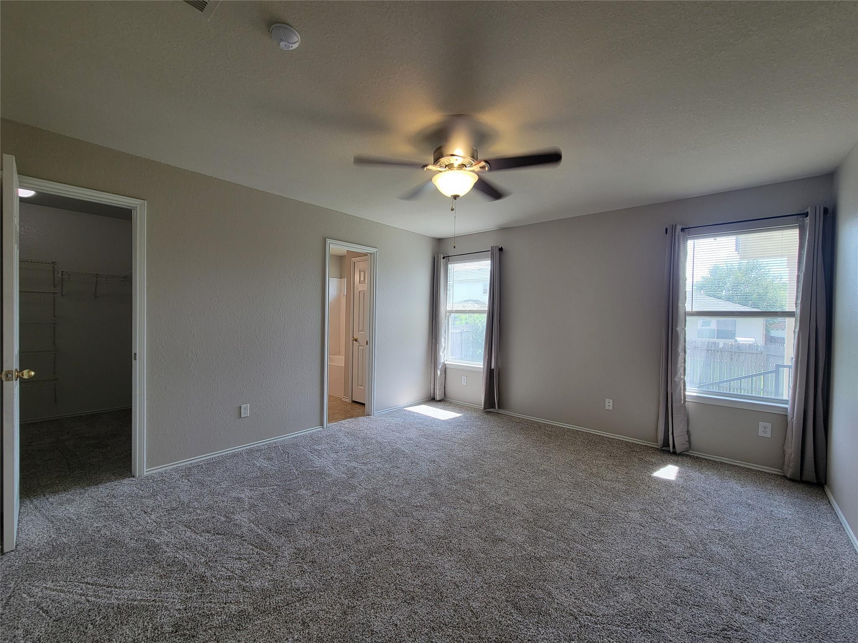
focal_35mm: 13
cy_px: 322
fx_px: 322
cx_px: 429
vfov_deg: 89.9
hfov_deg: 106.2
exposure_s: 1/60
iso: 50
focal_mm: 2.2
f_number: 2.2
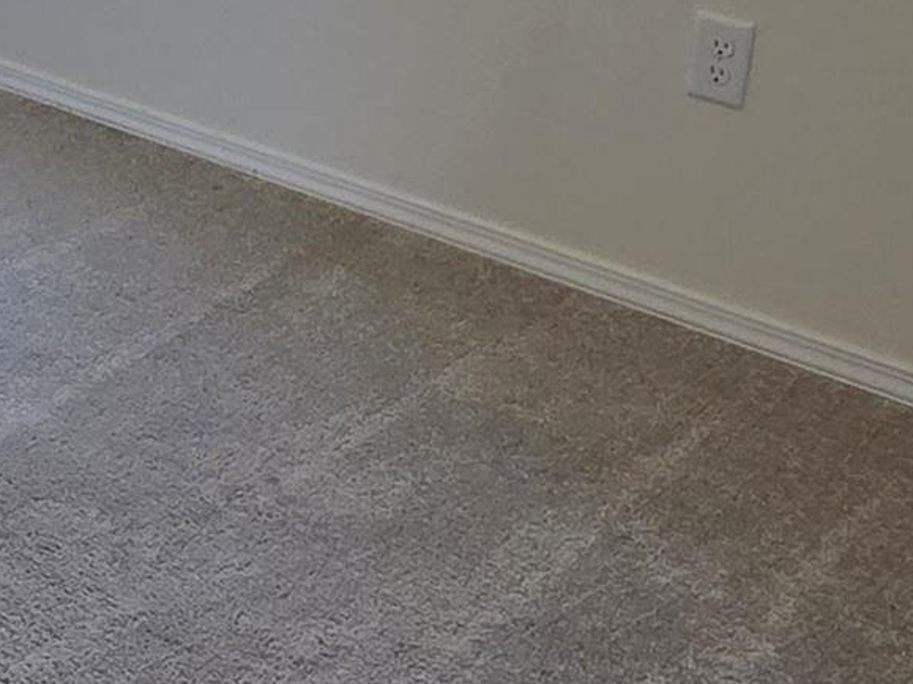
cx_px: -186
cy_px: -84
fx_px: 1820
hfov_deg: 25.3
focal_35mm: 69
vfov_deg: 20.3
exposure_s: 1/120
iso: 80
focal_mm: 2.2
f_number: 2.2
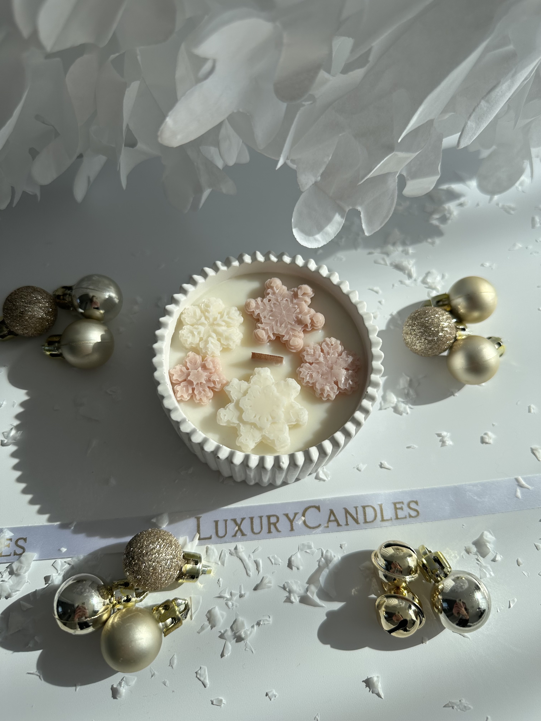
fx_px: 500
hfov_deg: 56.8
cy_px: 360
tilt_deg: -69.0
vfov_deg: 71.6
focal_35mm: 24
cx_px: 270
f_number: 1.78
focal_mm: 6.86
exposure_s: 1/3247
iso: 80
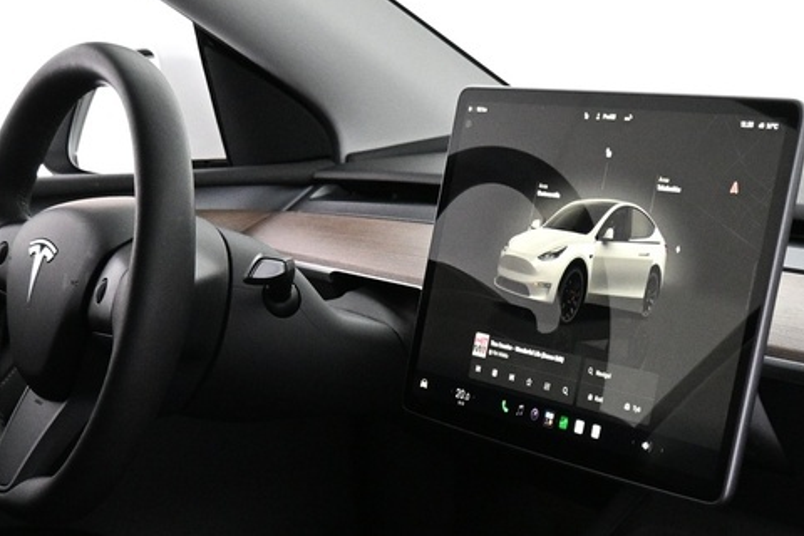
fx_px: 1809
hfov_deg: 24.7
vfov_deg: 16.6
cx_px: 618
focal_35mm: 81
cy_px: 491
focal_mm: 16
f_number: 3.5
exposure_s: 1/40
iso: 1600
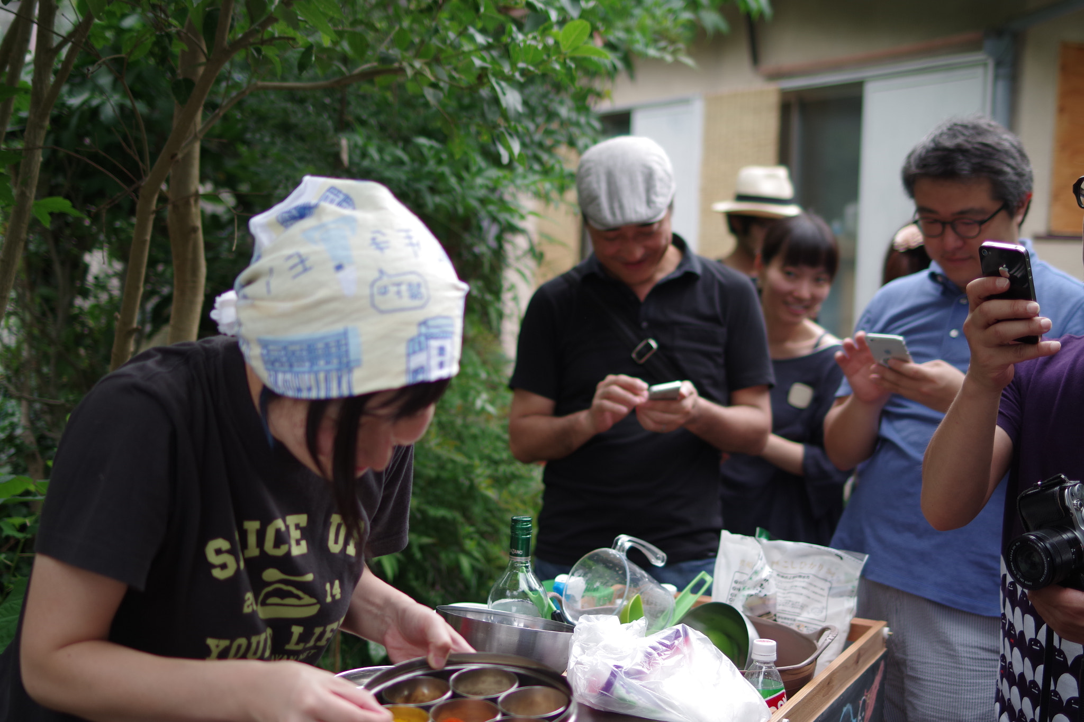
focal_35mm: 46
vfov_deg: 29.2
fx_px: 1385
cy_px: 361
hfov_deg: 42.7
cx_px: 542
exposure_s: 1/160
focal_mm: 31
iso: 100
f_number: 2
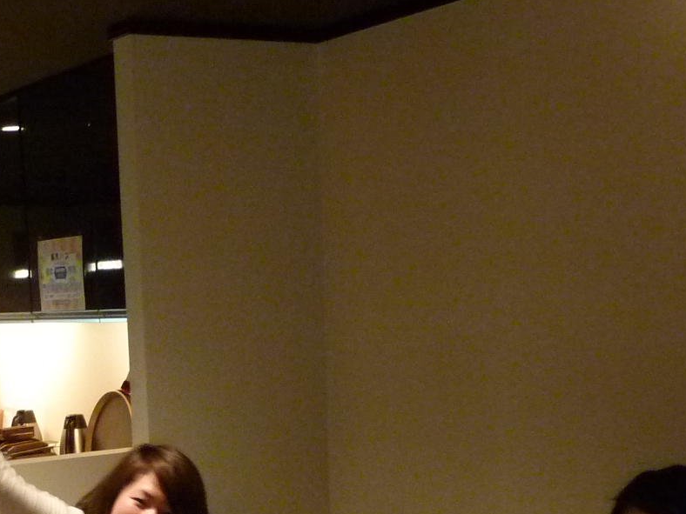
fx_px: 1288
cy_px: 506
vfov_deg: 21.8
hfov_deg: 29.0
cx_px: 112
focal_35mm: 65
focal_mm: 4.1
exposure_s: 1/8
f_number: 3.3
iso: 400
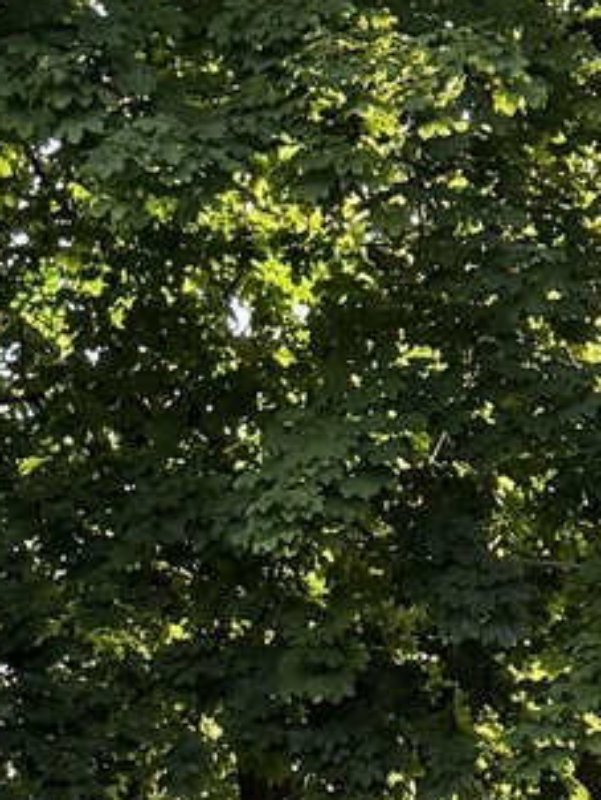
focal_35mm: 183
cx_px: 1067
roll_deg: -0.6
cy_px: 1261
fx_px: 4230
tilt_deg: -2.6
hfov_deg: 7.9
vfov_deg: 10.4
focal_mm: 6.76
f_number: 1.78
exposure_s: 1/290
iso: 100
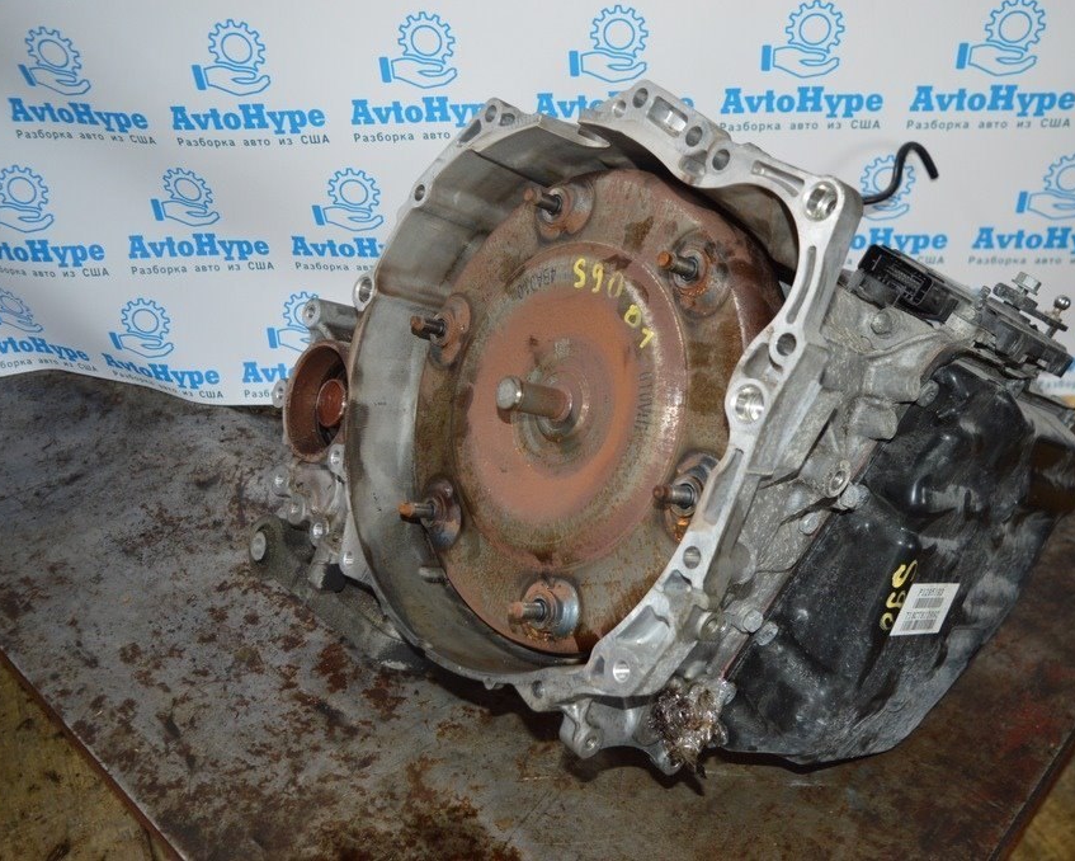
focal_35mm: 34
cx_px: 594
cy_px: 430
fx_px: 1082
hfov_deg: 52.7
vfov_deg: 43.4
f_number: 3.5
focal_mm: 20
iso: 900
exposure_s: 1/60
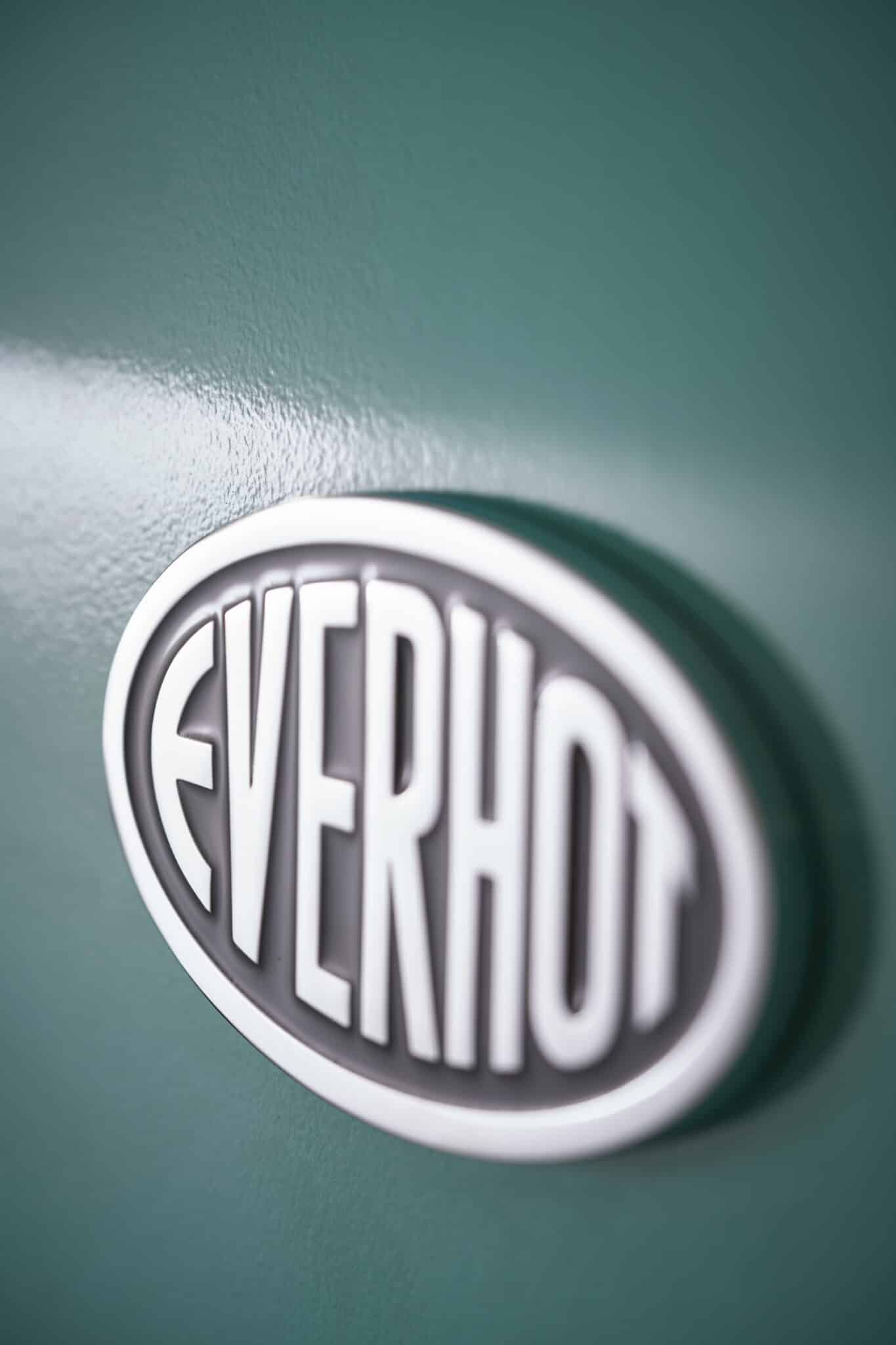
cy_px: 672
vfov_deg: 22.6
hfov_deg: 15.2
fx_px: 3360
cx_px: 448
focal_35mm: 90
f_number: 5.6
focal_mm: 90
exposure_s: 1/125
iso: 50
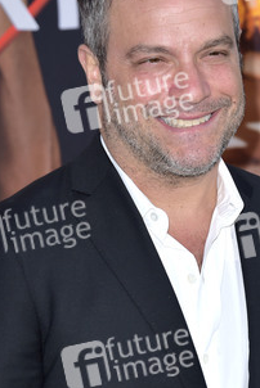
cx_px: 165
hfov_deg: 6.1
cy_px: 167
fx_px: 2432
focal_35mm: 225
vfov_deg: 9.1
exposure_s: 1/250
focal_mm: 170
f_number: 6.3
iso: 320
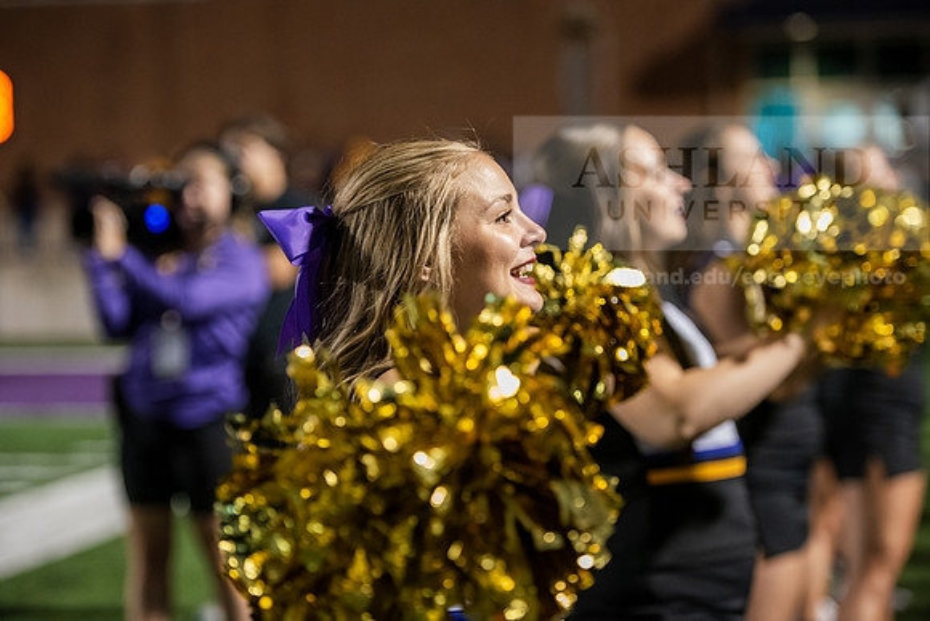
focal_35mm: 105
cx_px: 465
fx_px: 2713
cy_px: 310
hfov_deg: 19.5
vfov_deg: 13.0
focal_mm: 105
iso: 4000
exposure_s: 1/320
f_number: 3.2
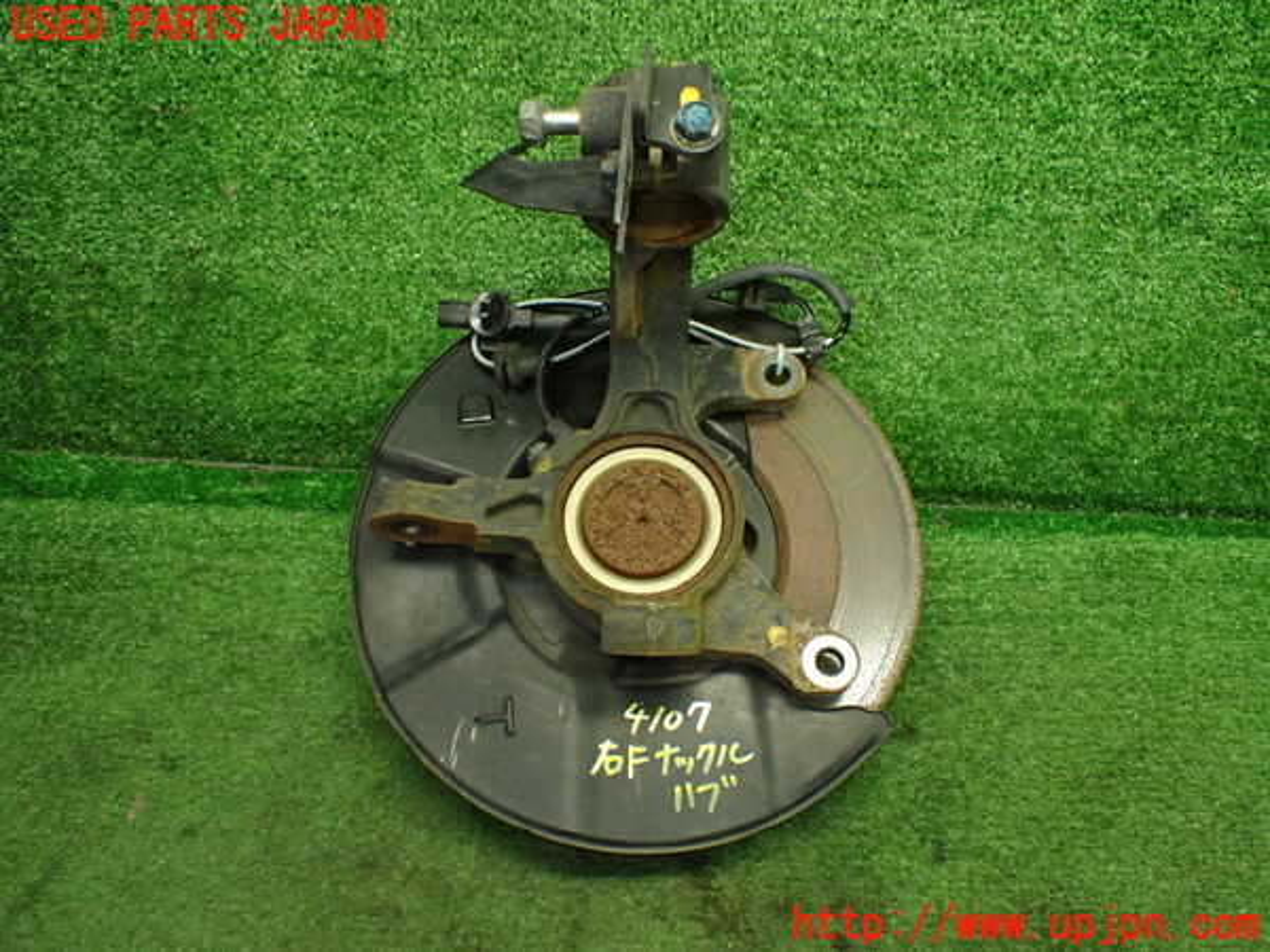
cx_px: 635
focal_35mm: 30
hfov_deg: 60.0
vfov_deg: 46.8
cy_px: 476
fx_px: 1101
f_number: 2.3
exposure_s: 1/125
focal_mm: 5.4
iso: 640
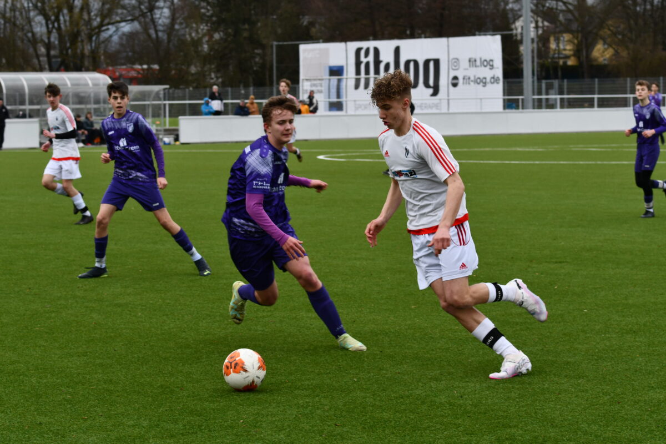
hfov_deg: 17.1
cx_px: 333
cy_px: 222
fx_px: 2220
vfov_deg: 11.4
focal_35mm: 120
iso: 360
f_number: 5.6
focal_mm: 80
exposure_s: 1/500
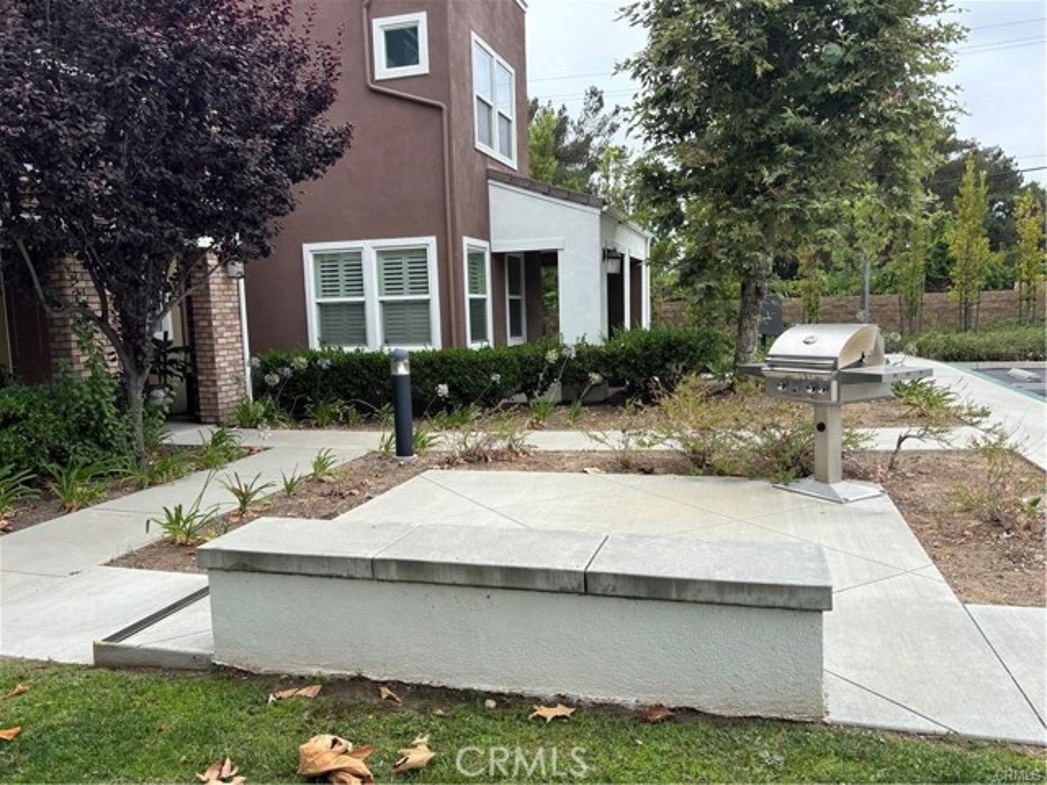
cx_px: 524
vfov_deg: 53.1
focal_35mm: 26
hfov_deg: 67.3
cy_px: 392
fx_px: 786
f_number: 1.6
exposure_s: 1/988
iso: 50
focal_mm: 5.96
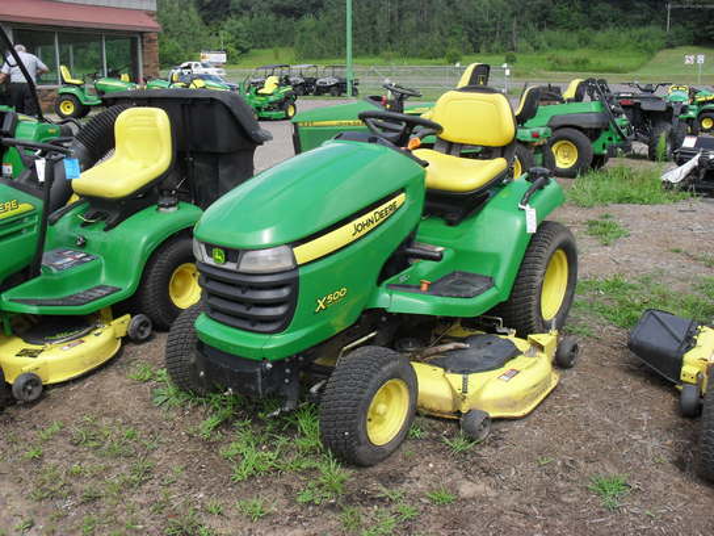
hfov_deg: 52.6
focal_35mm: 35
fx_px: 722
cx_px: 357
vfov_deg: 40.7
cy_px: 268
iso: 100
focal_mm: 6.3
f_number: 8.4
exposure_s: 1/125
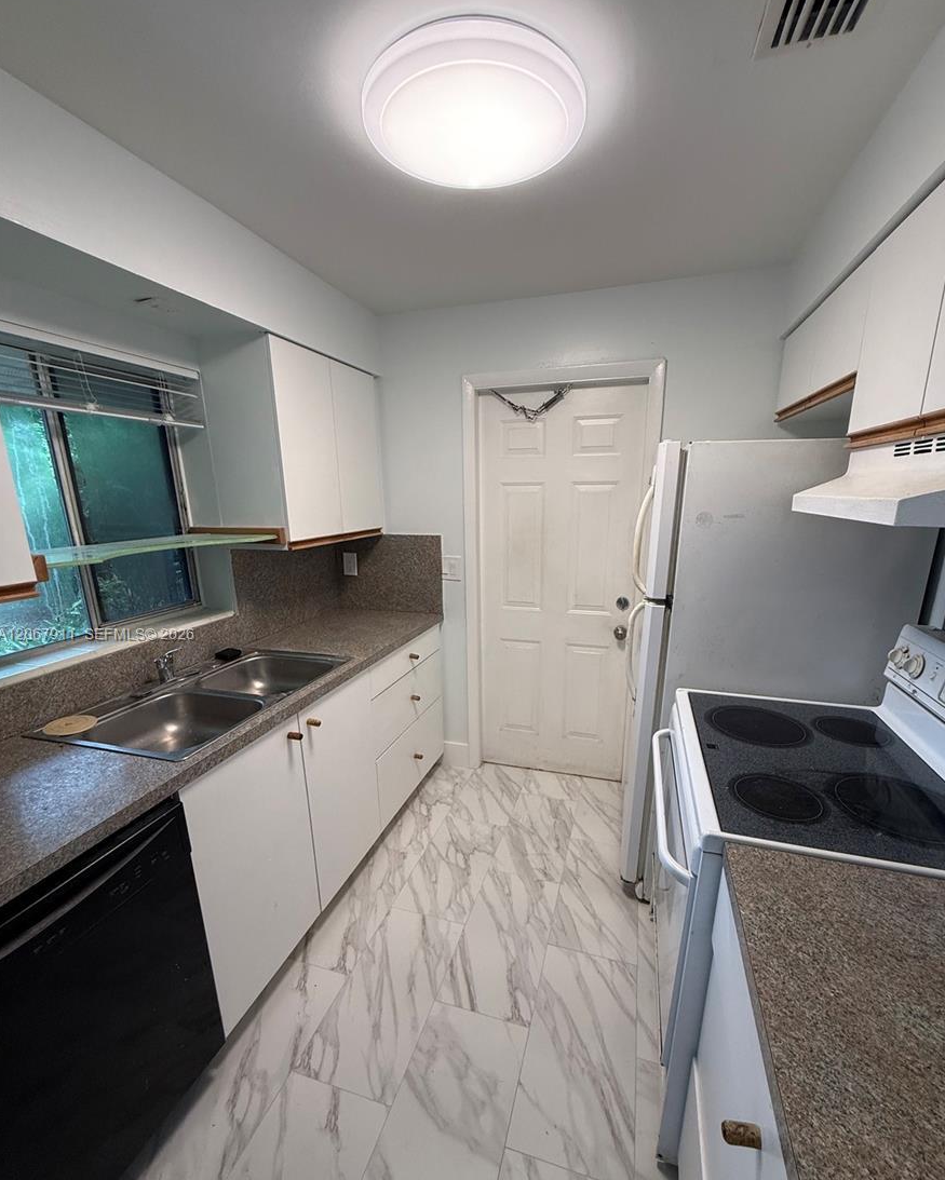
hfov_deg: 84.1
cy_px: 636
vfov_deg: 96.6
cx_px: 481
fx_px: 524
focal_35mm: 15
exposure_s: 1/120
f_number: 2.2
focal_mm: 2.22
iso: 160
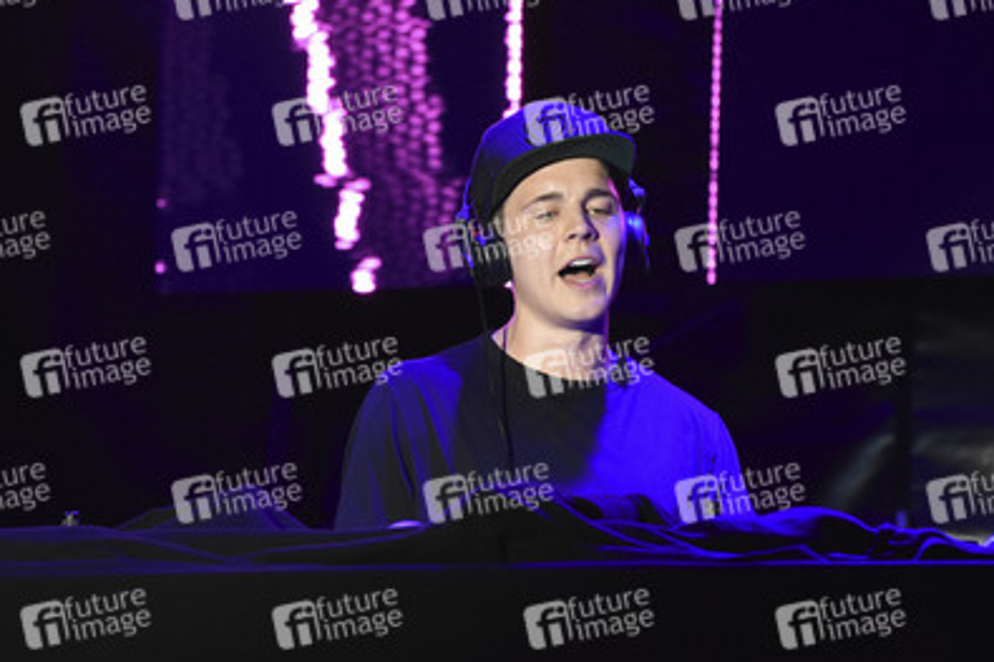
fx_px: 6624
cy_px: 305
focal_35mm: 240
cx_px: 522
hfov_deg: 8.6
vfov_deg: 5.7
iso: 2500
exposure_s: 1/100
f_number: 5.6
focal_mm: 140
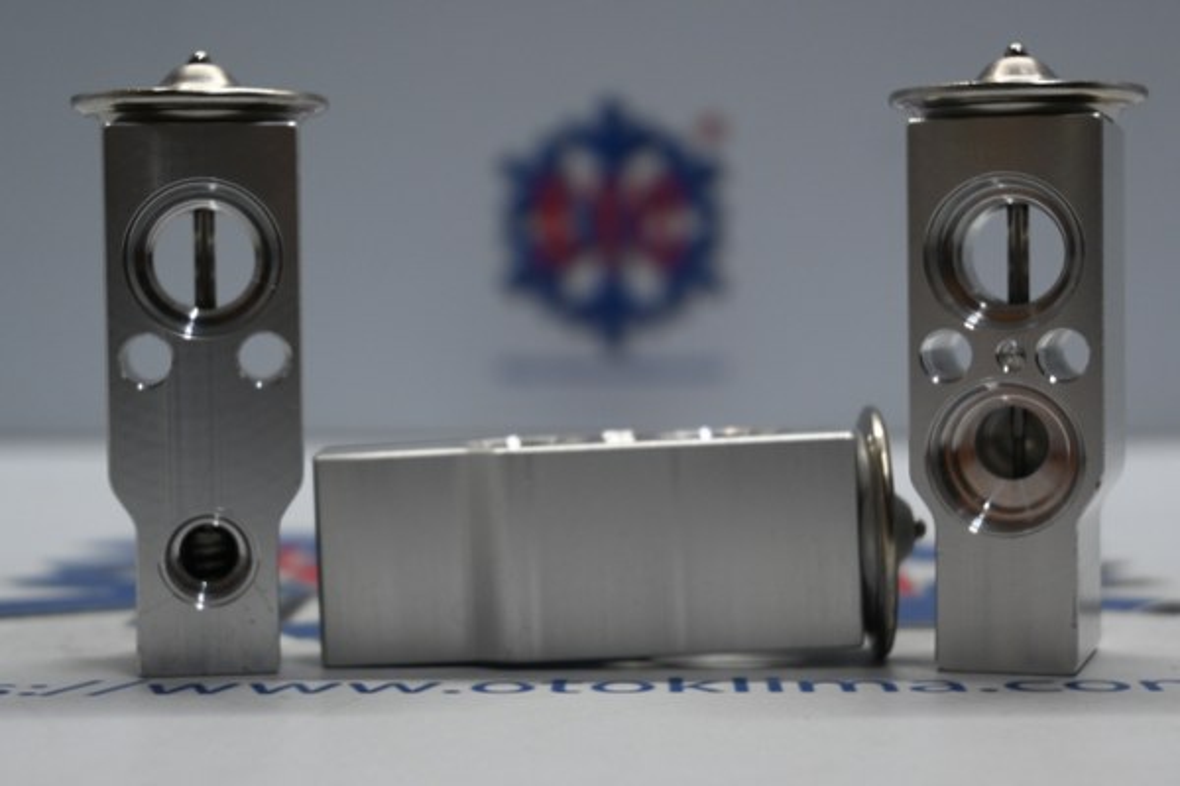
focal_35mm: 75
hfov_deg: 27.0
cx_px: 590
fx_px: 2458
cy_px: 393
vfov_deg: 18.2
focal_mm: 50
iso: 1000
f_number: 6.3
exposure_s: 1/80
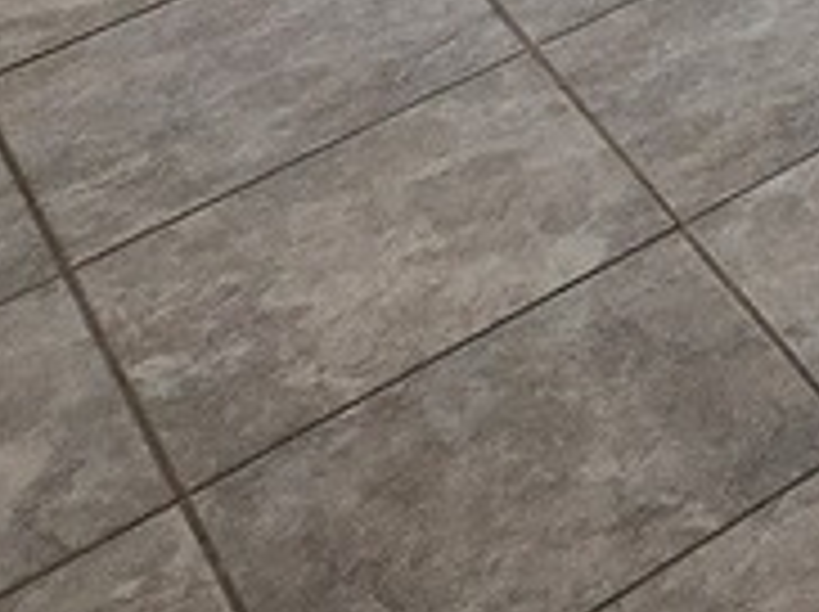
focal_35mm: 103
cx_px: 2250
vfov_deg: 10.7
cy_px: -1134
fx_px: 2434
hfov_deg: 12.3
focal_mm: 1.7
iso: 200
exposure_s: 1/60
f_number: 2.2
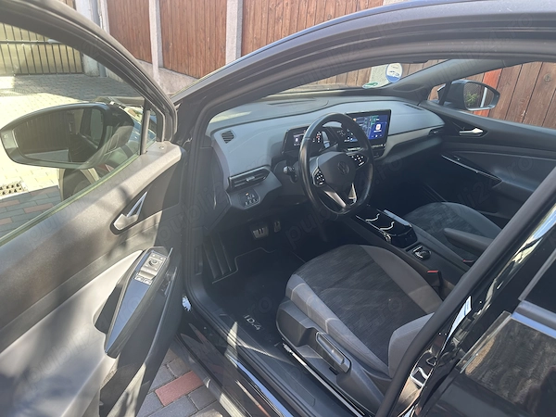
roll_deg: -4.8
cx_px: 278
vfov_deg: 56.8
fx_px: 385
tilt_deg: -25.6
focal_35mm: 24
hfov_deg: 71.6
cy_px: 208
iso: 64
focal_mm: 6.86
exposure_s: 1/121
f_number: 1.78
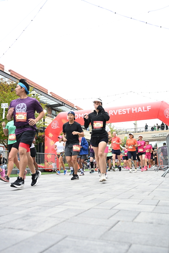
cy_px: 126
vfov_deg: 60.3
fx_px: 218
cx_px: 84
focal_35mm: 31
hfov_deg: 42.3
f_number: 4
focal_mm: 31
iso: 2000
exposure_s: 1/640
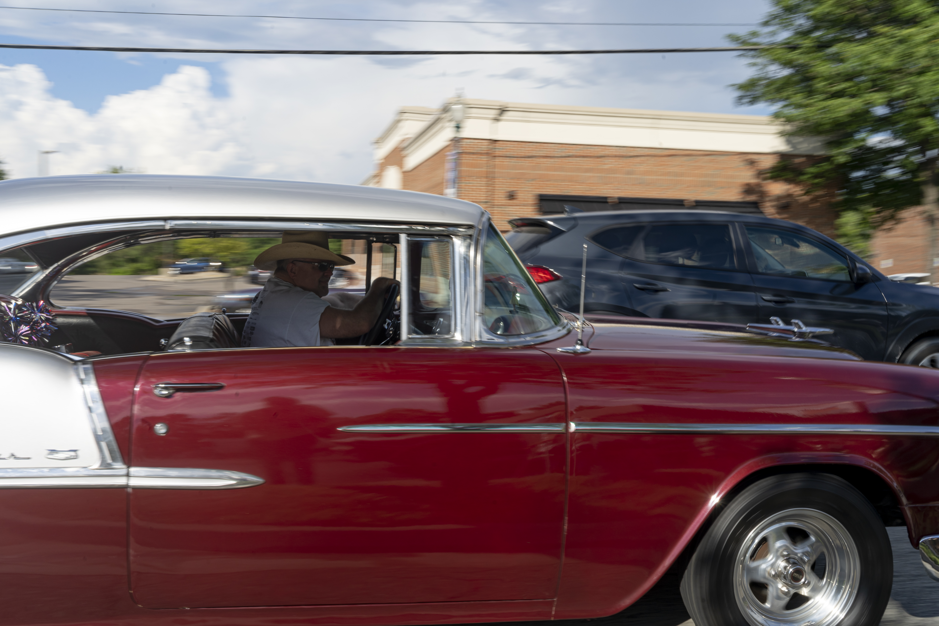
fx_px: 913
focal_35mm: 35
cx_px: 470
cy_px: 313
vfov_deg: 37.9
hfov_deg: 54.4
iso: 100
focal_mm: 35
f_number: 22
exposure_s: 1/50
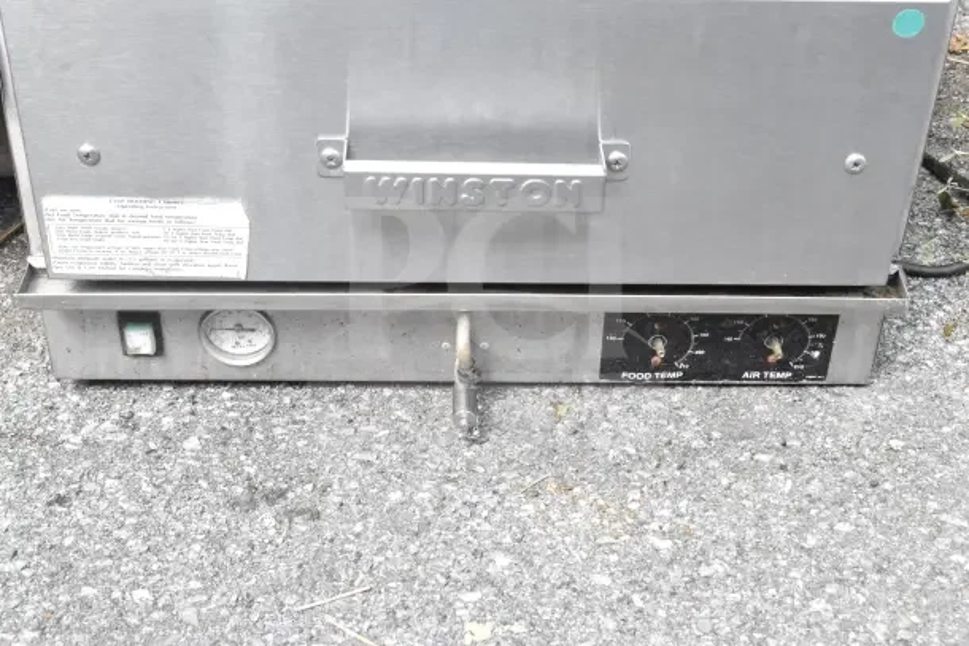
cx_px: 484
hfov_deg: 35.0
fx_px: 1535
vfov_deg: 23.8
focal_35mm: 57
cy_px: 323
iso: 6400
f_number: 14
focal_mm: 38
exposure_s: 1/800
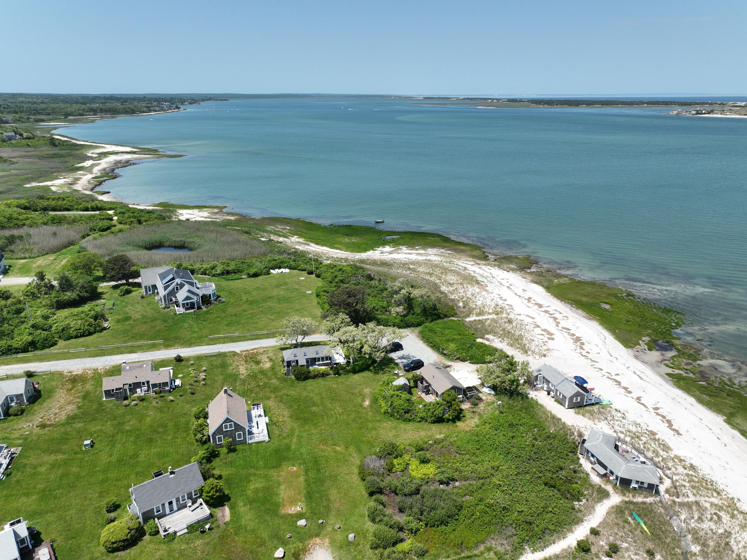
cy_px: 280
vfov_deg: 56.8
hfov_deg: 71.6
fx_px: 518
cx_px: 374
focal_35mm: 24
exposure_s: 1/400
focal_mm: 12.29
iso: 100
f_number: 2.8
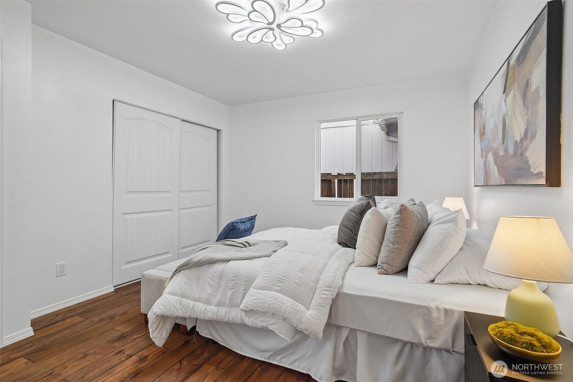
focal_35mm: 16
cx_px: 286
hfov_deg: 96.7
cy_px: 191
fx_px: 255
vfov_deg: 73.7
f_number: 8
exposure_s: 1/100
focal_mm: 16
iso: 1600
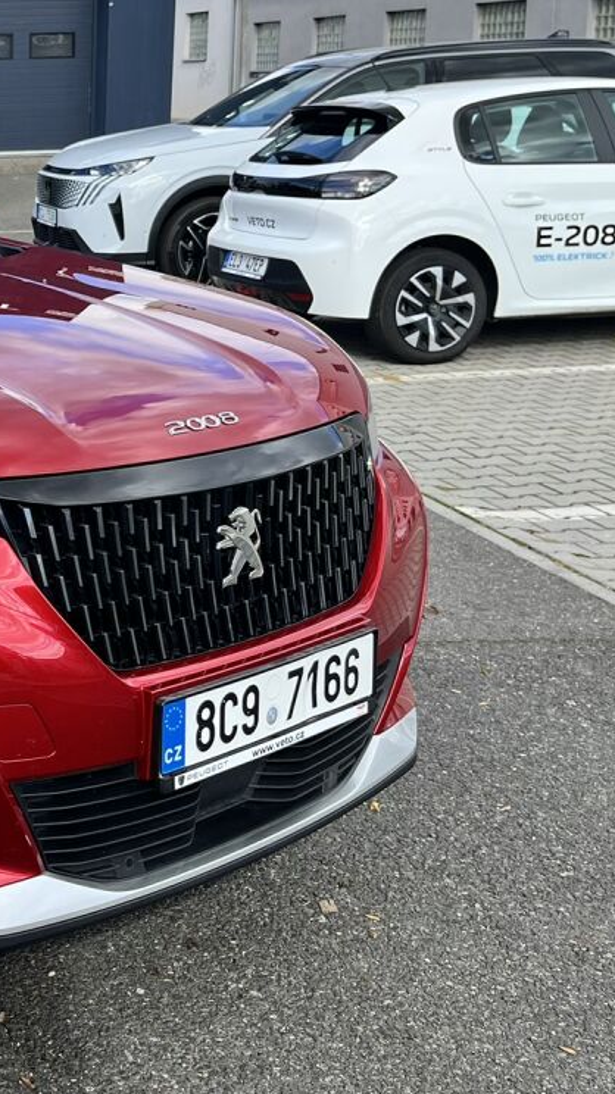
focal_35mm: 52
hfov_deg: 20.5
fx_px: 1509
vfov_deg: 39.5
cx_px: -235
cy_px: 388
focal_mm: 5.1
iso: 50
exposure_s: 1/967
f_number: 1.6
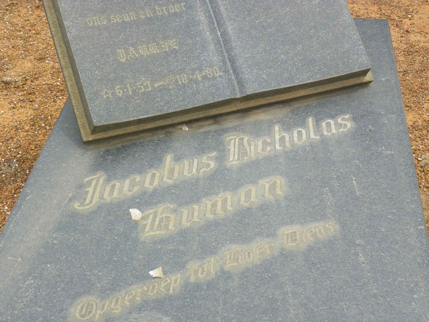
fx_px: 744
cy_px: 161
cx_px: 214
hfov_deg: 32.2
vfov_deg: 24.4
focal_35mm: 60
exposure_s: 1/160
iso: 64
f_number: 4.5
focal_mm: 10.7
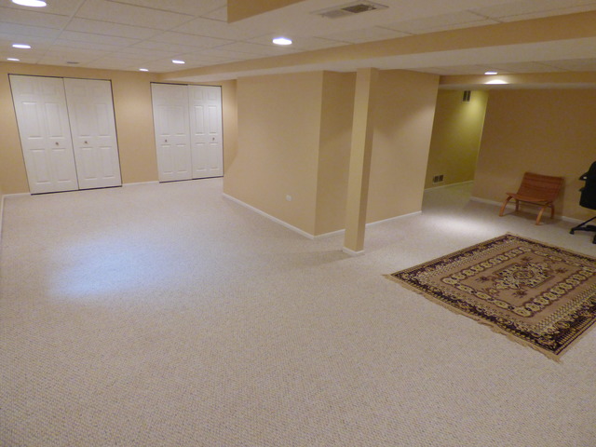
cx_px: 298
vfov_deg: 66.0
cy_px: 224
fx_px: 344
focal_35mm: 20
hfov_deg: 81.7
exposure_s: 1/50
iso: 400
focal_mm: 3.58
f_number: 2.8
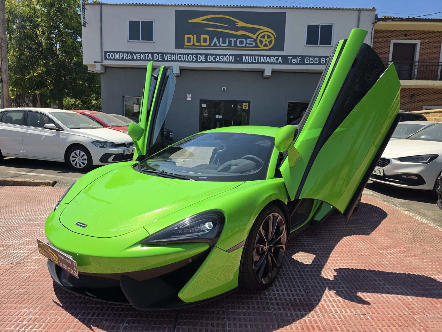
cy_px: 166
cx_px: 221
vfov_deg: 58.9
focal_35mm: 23
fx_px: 294
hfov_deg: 73.9
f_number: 1.4
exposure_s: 1/5955
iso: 64
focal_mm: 6.5
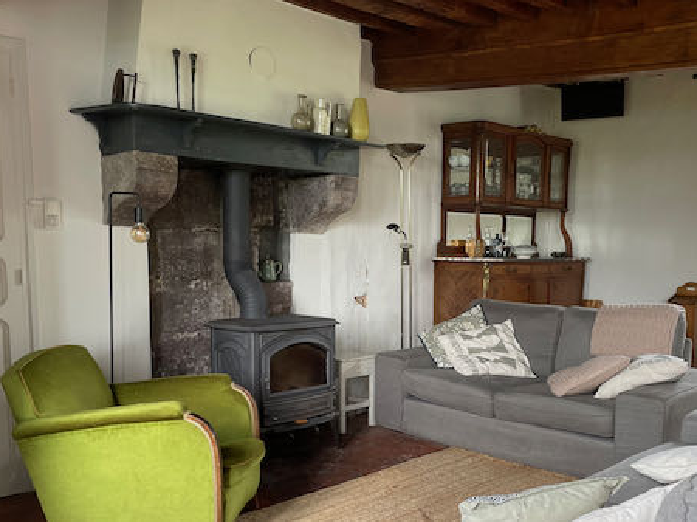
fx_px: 745
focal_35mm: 37
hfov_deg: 49.9
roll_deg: -0.7
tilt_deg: -7.2
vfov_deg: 38.2
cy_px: 345
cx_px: 406
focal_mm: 4.2
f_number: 1.6
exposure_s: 1/121
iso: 125
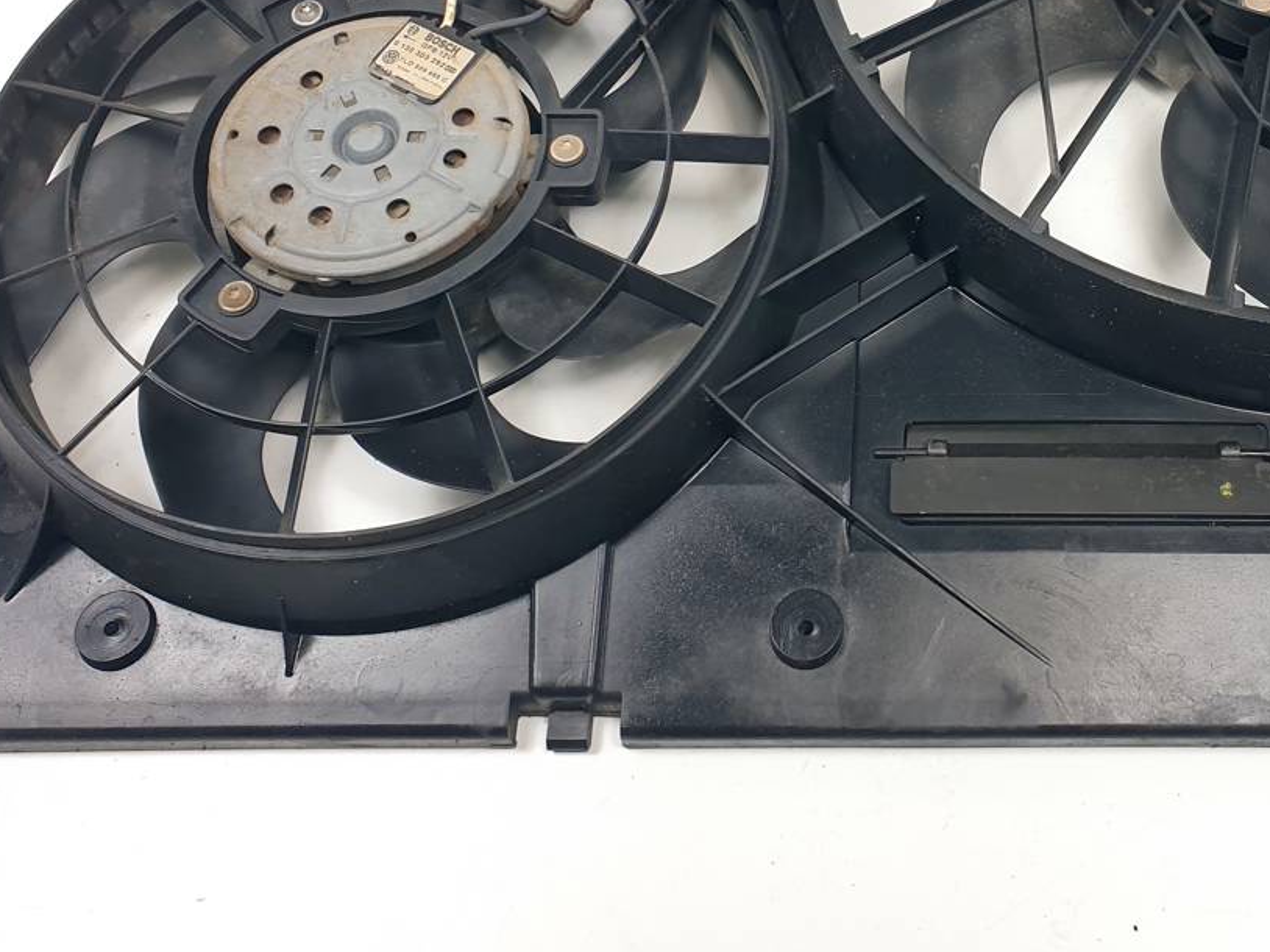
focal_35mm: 46
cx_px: 955
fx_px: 1687
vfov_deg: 30.6
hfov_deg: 40.1
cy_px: 175
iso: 50
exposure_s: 1/176
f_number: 2.4
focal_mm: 4.3
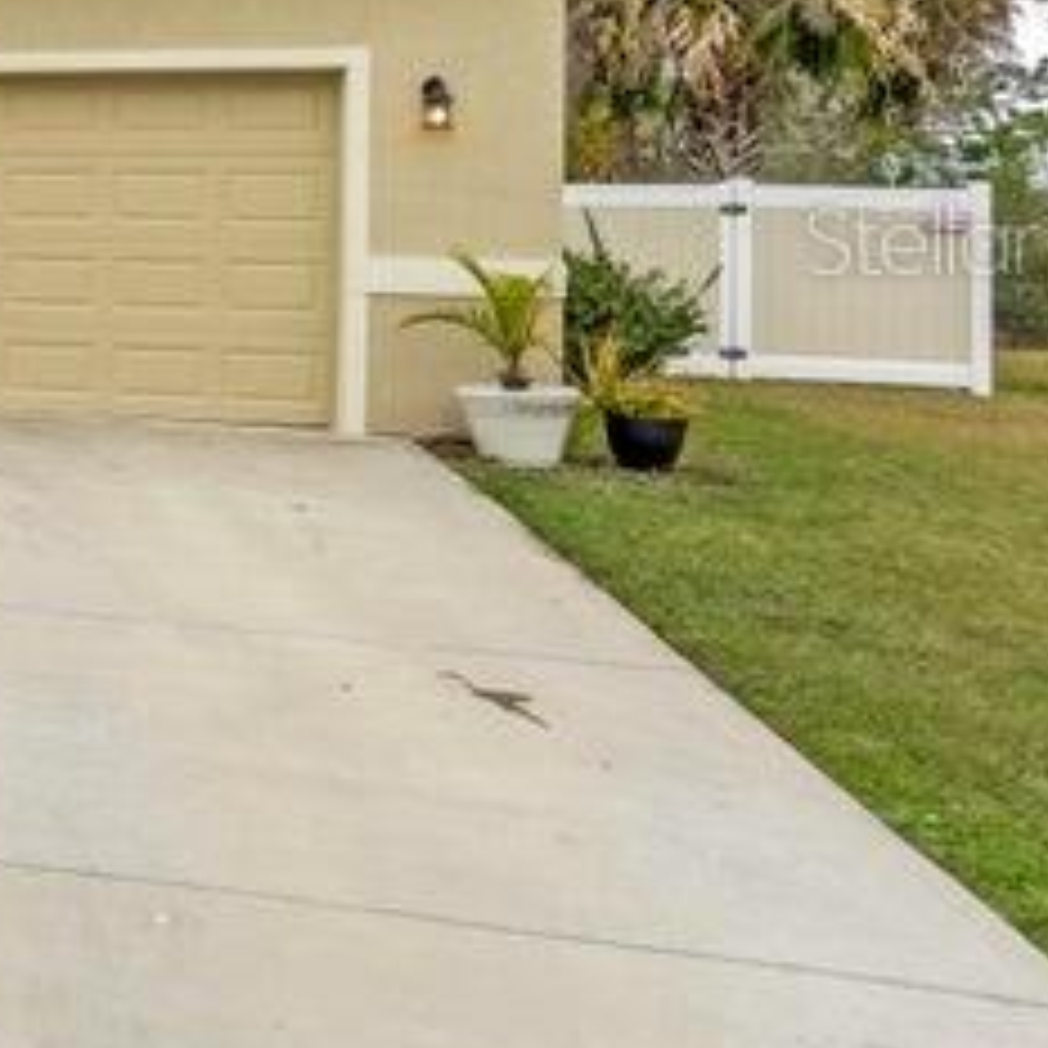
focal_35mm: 58
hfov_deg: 19.8
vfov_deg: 29.1
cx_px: -931
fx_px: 1978
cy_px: 238
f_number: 9
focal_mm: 11
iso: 250
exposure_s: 1/4000
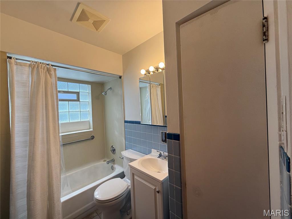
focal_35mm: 14
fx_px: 118
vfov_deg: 85.7
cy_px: 110
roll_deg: +2.3
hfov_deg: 102.1
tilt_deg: -0.5
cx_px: 146
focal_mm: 2.22
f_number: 2.2
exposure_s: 1/193
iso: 64
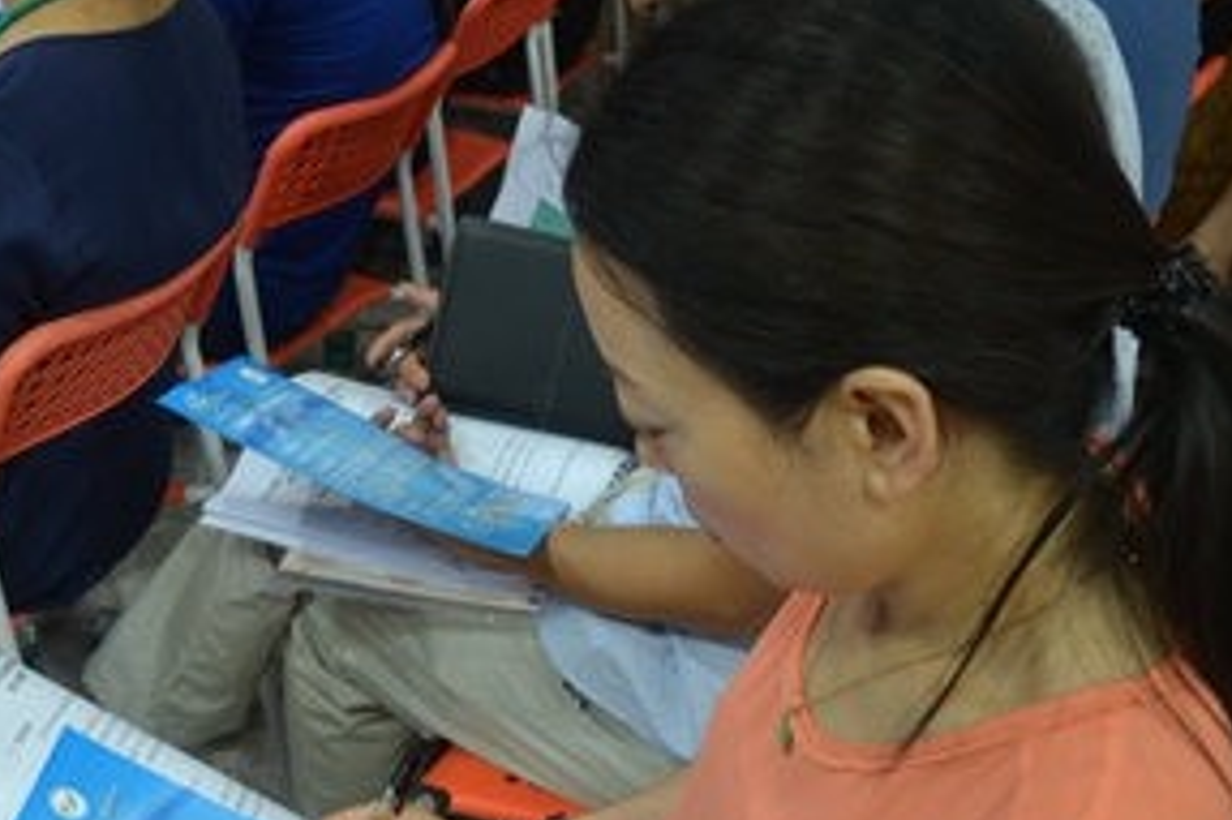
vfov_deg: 28.1
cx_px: 434
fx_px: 1607
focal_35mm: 47
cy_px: 633
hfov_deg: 41.5
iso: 640
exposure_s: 1/15
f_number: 3.5
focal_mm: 18
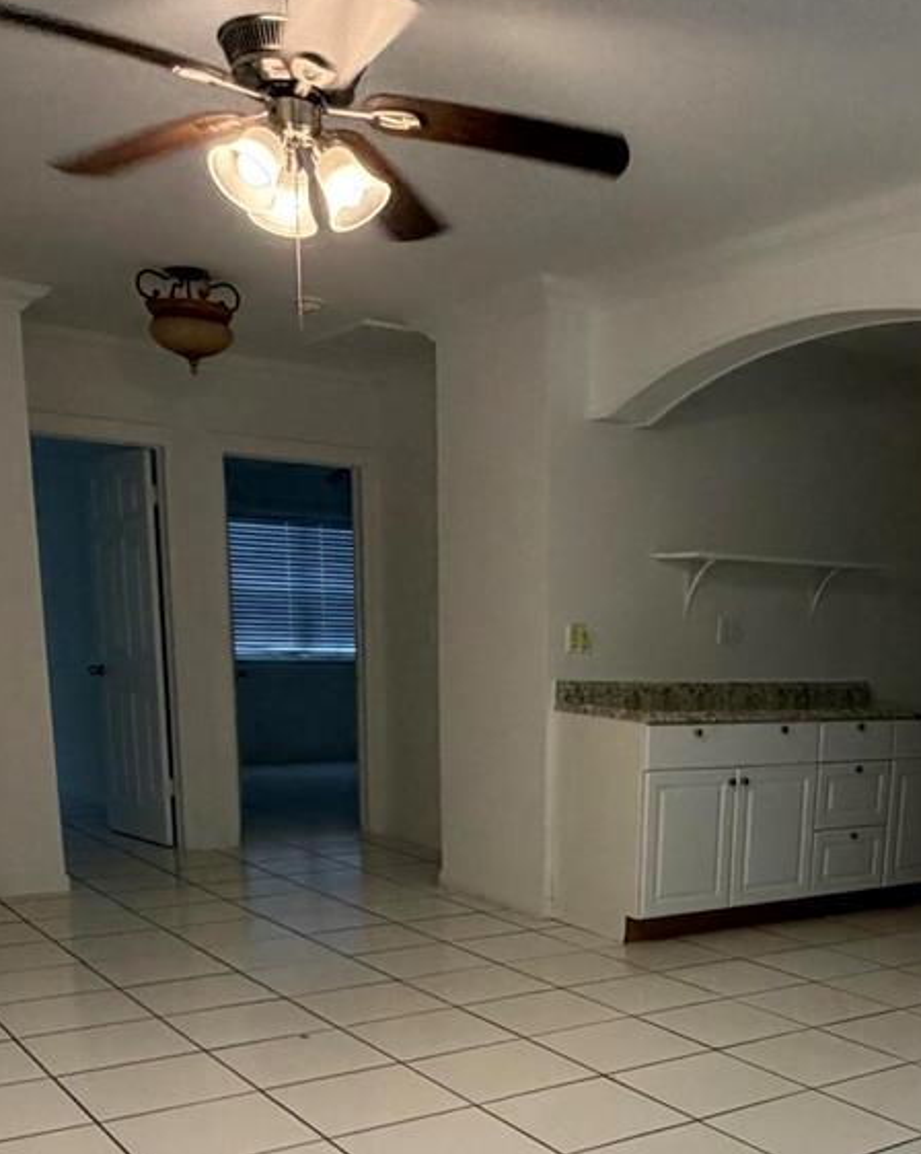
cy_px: 957
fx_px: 1330
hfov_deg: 37.3
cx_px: 683
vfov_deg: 44.1
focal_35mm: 39
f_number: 2.2
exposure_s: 1/120
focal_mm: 2.22
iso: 320
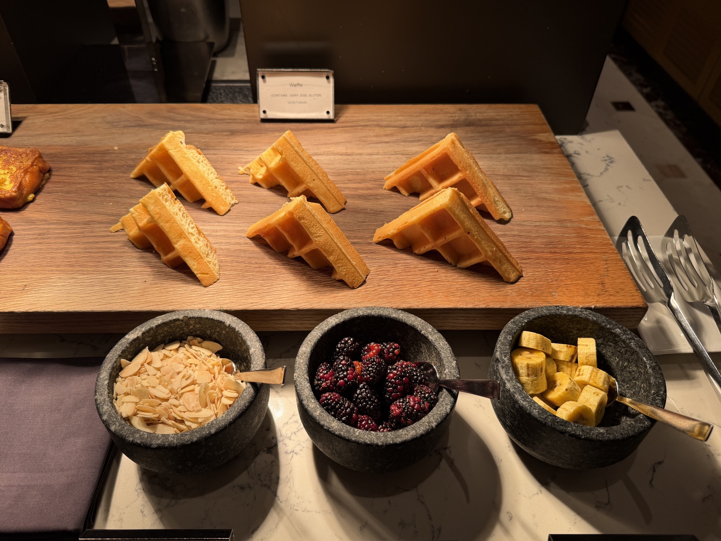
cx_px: 351
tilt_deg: -44.9
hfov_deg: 69.4
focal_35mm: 25
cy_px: 269
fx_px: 521
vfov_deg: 54.9
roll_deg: -0.2
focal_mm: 6.76
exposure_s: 1/139
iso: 64
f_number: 1.78
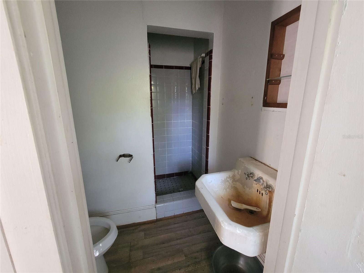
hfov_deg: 106.2
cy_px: 136
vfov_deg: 89.9
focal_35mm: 13
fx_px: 137
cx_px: 182
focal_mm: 2.2
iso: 1000
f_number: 2.2
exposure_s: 1/24
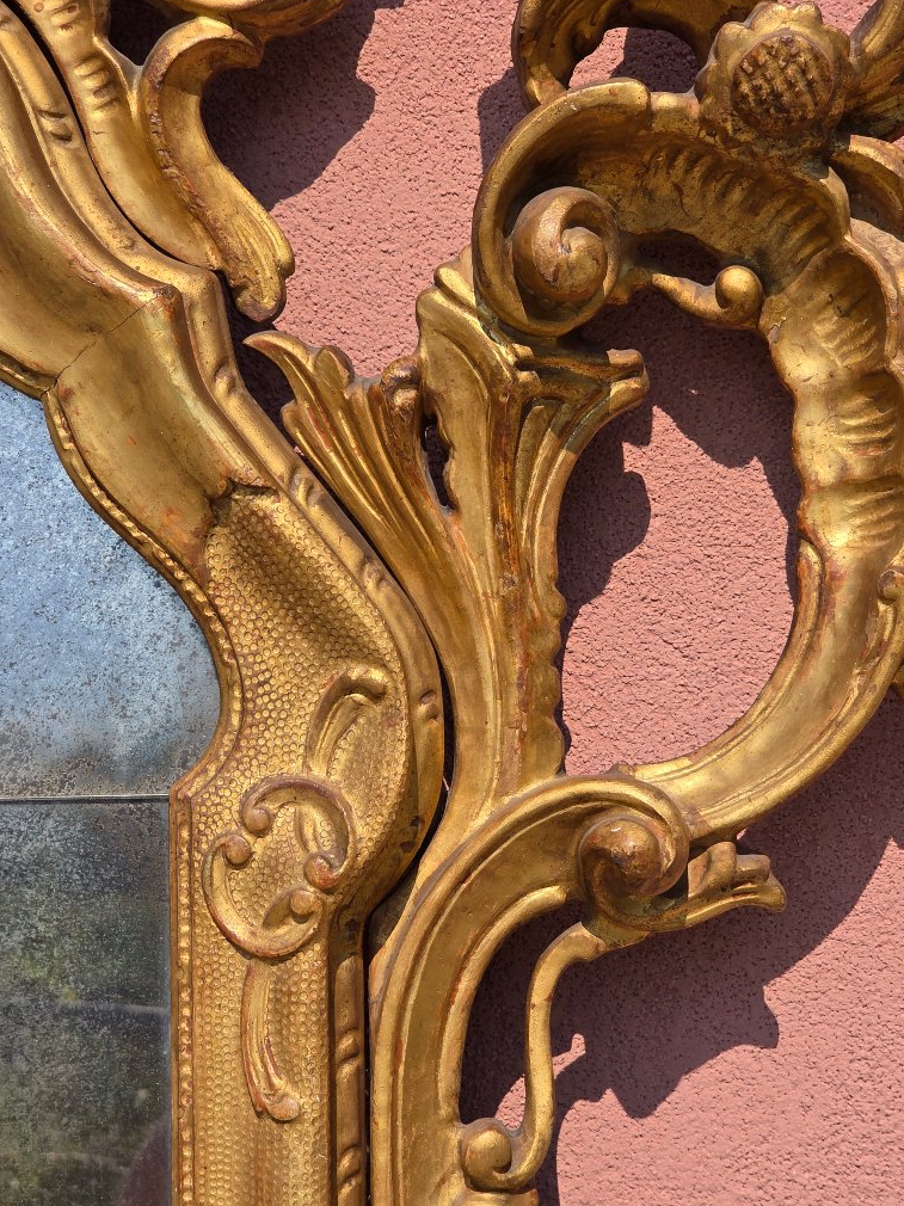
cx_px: 524
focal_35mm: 82
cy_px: 570
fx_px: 2856
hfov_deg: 18.0
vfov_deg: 23.8
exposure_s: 1/3255
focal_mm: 7.9
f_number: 2.4
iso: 50
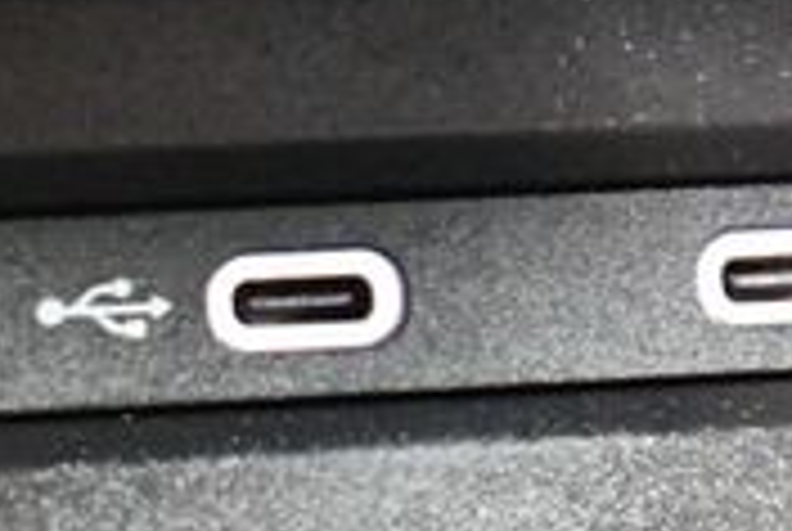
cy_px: 279
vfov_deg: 5.3
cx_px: 770
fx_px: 5774
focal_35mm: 262
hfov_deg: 7.8
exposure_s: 1/15
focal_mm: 36
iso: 12800
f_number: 4.8
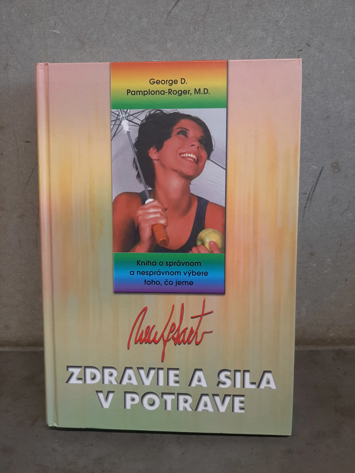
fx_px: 356
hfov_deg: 53.1
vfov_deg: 67.3
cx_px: 178
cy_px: 236
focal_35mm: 26
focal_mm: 3.93
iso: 64
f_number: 1.7
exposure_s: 1/50
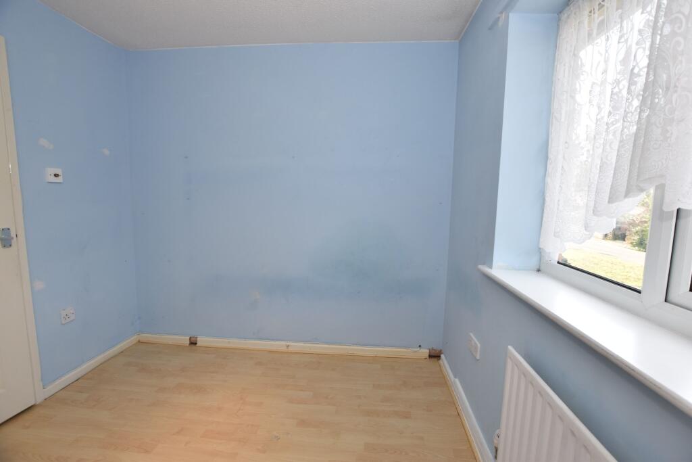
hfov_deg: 100.4
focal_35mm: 15
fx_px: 288
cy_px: 231
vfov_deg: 77.3
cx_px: 346
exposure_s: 1/200
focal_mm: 10
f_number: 5
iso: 360
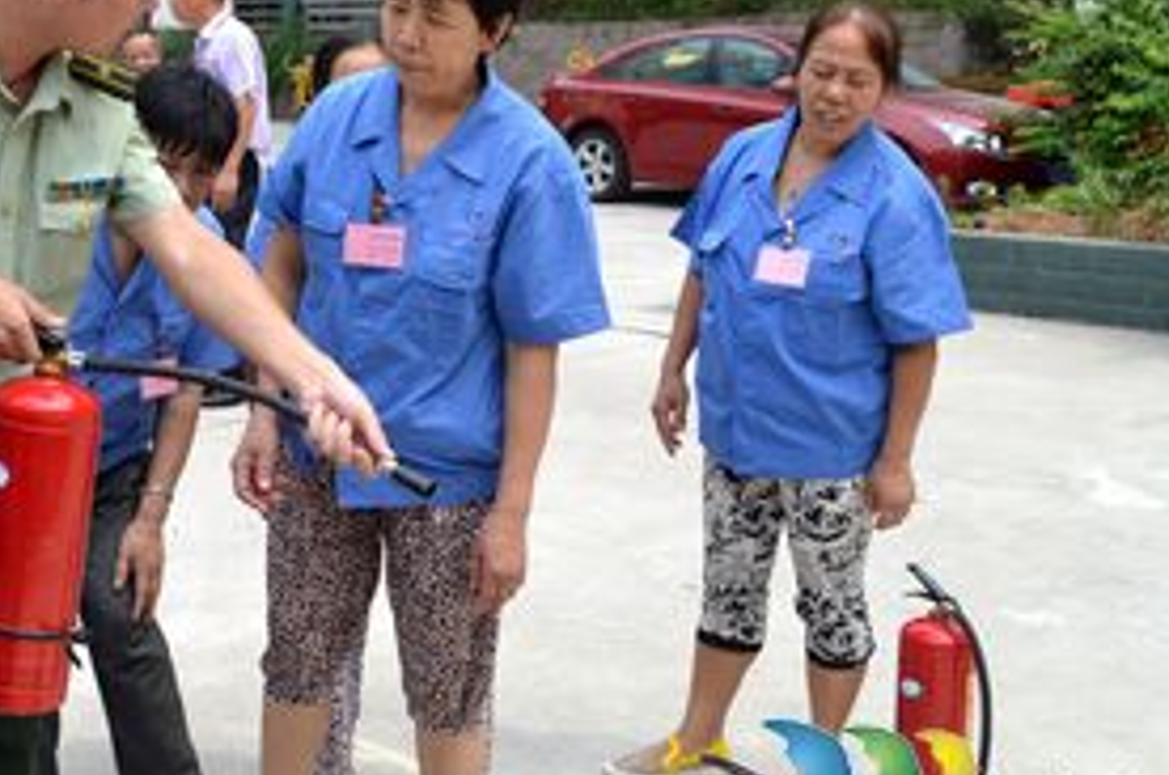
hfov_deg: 38.9
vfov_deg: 27.1
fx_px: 1588
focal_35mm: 49
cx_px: 237
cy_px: 201
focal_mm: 18
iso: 100
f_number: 6.3
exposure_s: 1/160
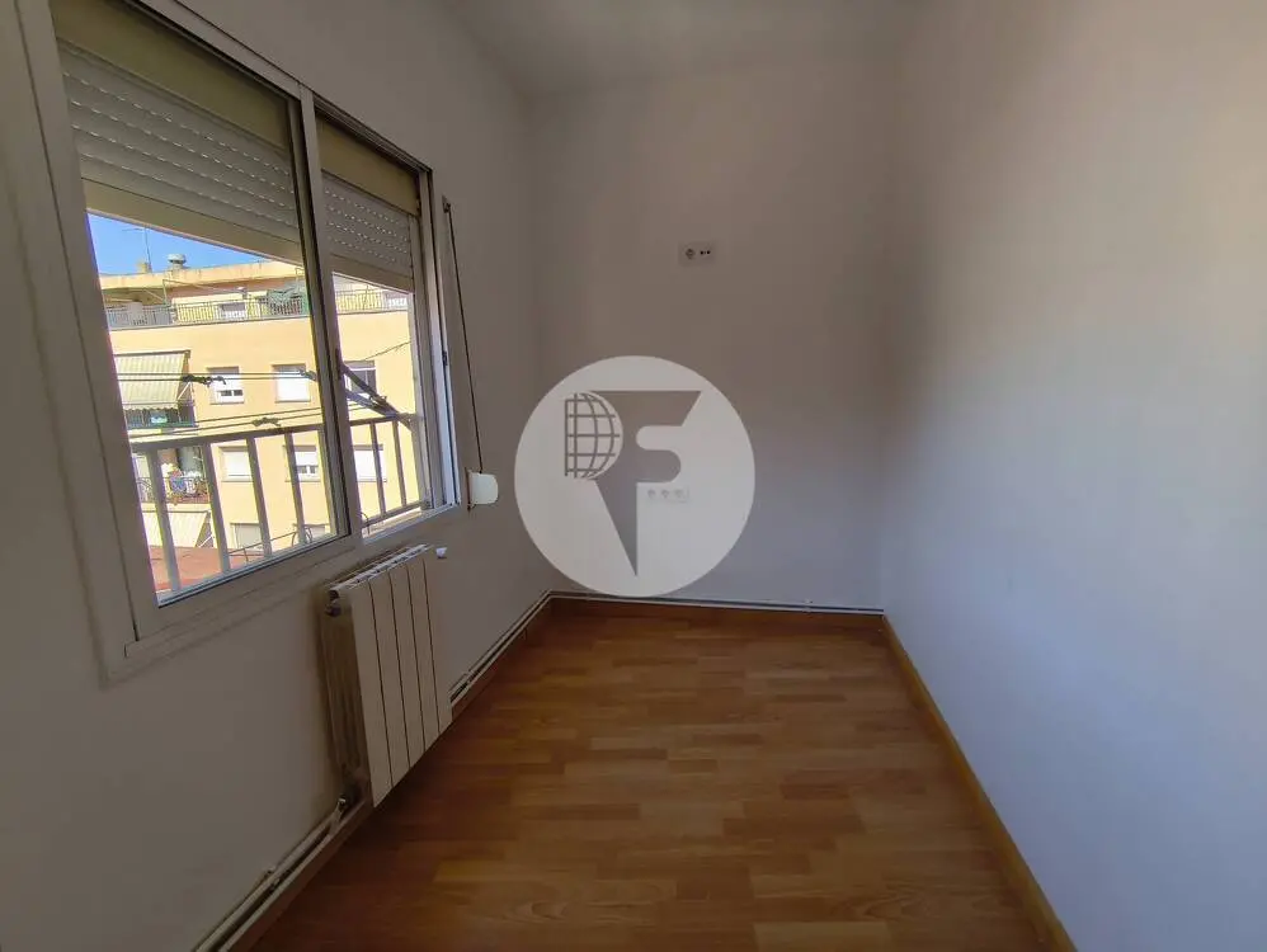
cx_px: 634
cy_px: 476
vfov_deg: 81.8
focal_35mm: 15
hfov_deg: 98.1
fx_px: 549
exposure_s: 1/102
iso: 50
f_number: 2.2
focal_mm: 1.65
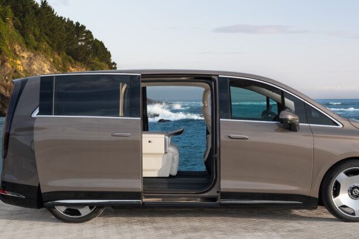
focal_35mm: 73
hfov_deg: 27.7
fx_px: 728
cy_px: 111
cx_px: 204
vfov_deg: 18.7
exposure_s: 1/100
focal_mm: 56
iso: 100
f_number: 6.3
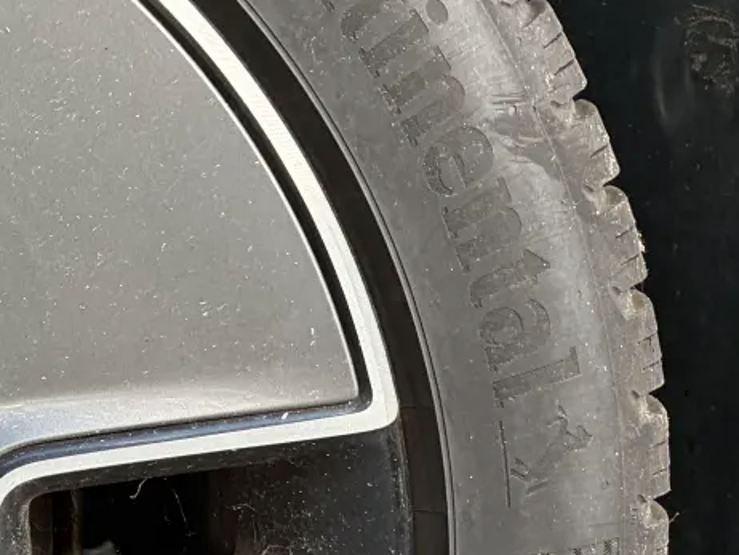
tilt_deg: -14.7
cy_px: 499
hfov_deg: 16.6
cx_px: -358
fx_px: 2307
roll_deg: +1.1
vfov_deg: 13.6
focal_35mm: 108
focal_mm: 5.96
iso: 80
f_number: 1.6
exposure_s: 1/166
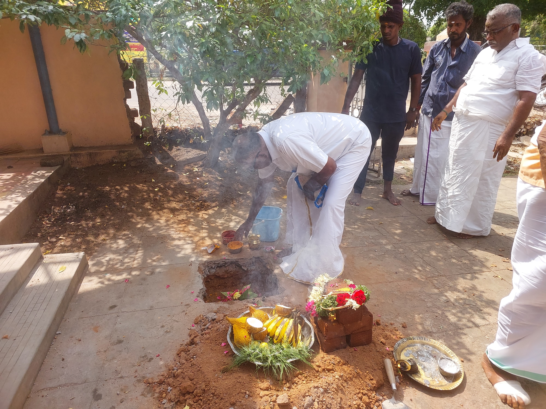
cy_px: 204
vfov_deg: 58.9
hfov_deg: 73.9
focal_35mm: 23
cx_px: 273
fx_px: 363
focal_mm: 5.06
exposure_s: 1/349
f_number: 1.8
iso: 25
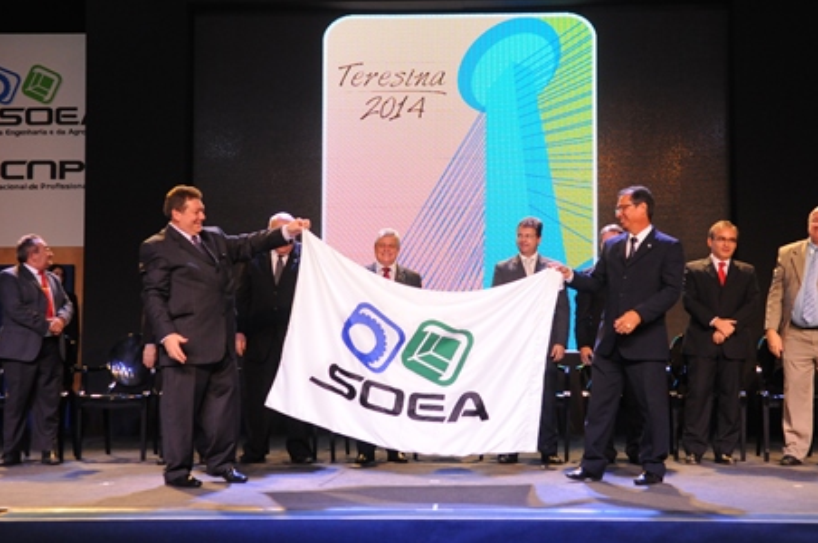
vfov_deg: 27.2
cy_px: 275
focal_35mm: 50
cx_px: 420
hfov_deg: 40.0
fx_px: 1124
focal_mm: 31
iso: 1250
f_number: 3.2
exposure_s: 1/160
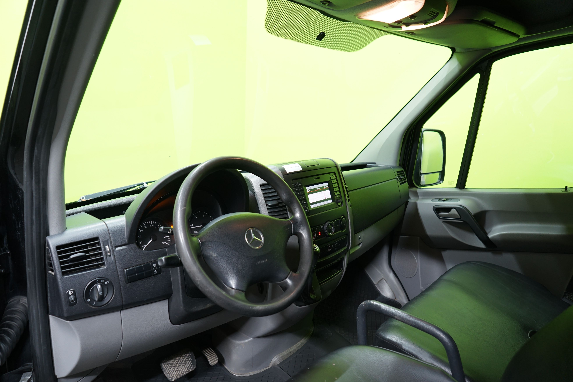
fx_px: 382
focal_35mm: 24
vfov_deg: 53.1
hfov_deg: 73.7
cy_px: 191
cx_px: 286
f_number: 4.5
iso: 800
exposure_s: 1/20
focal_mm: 24
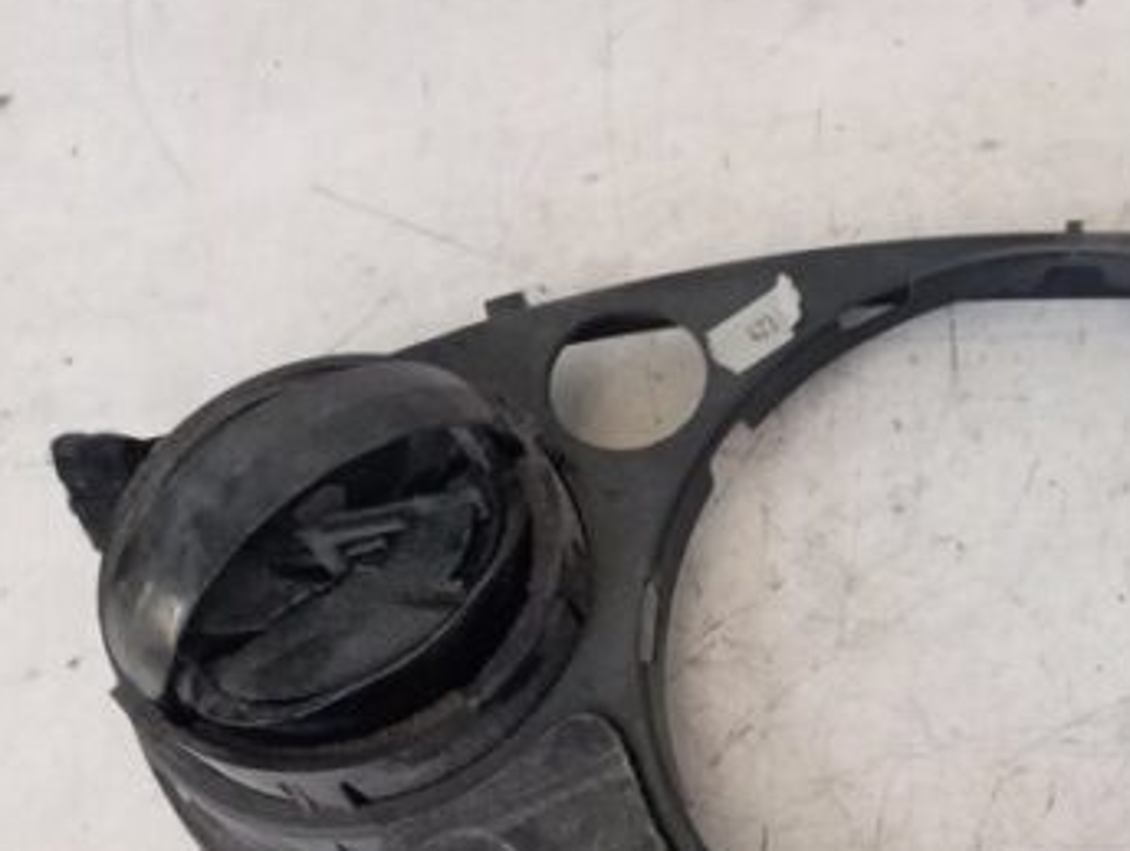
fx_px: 1863
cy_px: 711
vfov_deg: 25.2
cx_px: 1064
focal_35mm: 57
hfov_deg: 31.8
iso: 834
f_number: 1.8
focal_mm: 4.22
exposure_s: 1/25
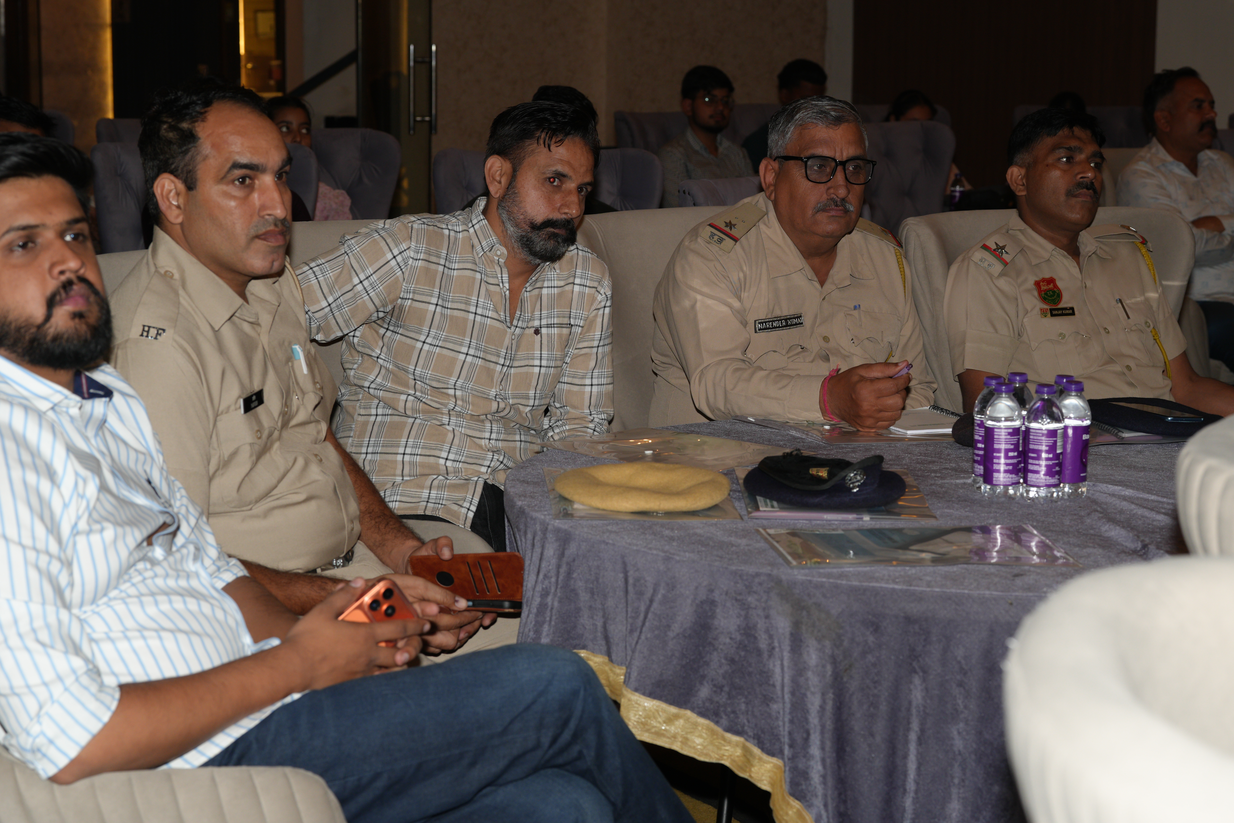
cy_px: 412
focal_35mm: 70
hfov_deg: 28.8
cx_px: 617
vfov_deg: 19.5
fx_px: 2399
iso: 640
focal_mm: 70
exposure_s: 1/160
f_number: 7.1
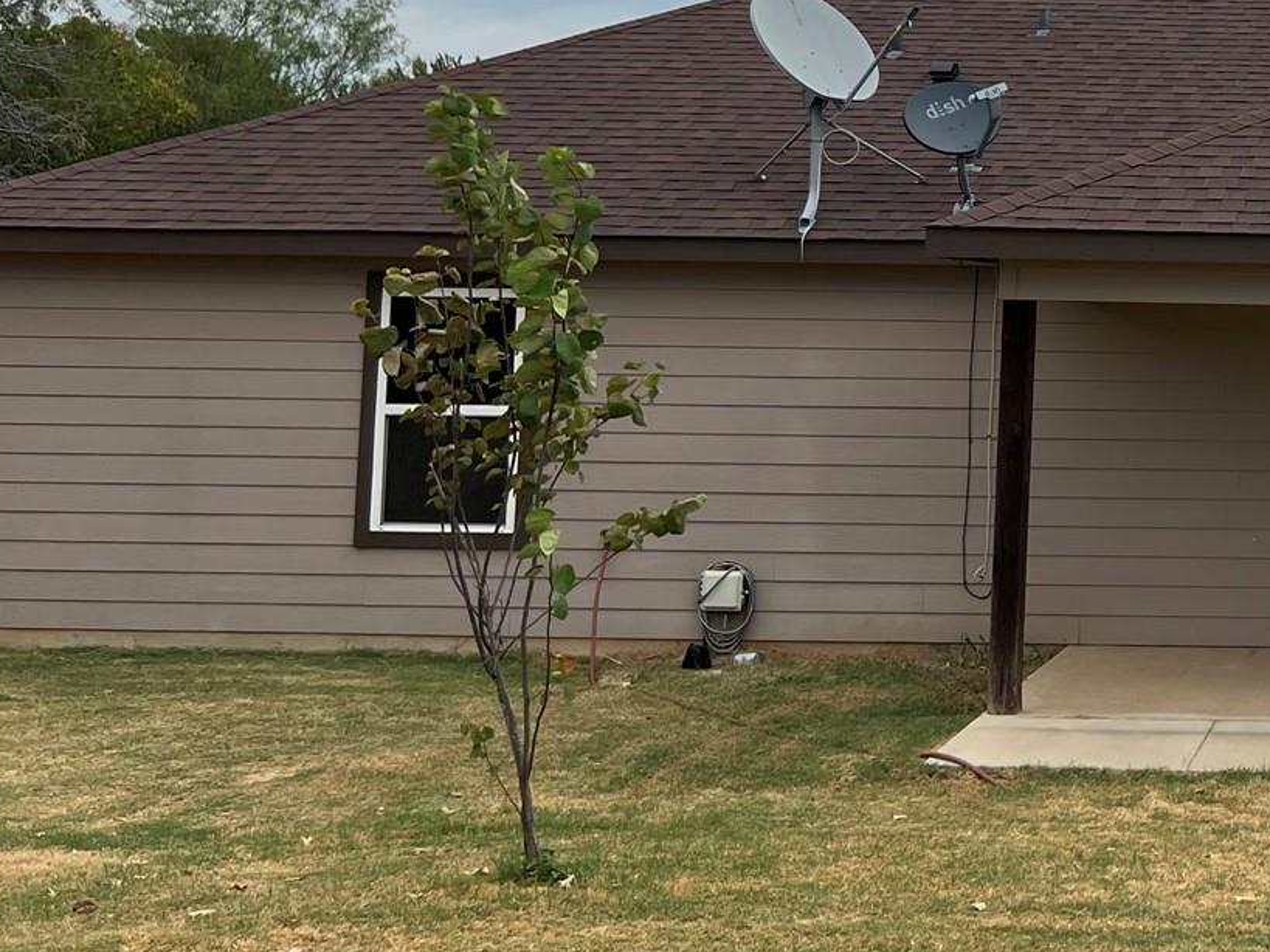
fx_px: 2384
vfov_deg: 22.2
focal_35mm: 65
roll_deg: -1.9
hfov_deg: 26.8
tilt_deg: +3.9
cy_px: 147
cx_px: 1476
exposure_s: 1/5076
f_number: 1.5
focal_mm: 5.7
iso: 50
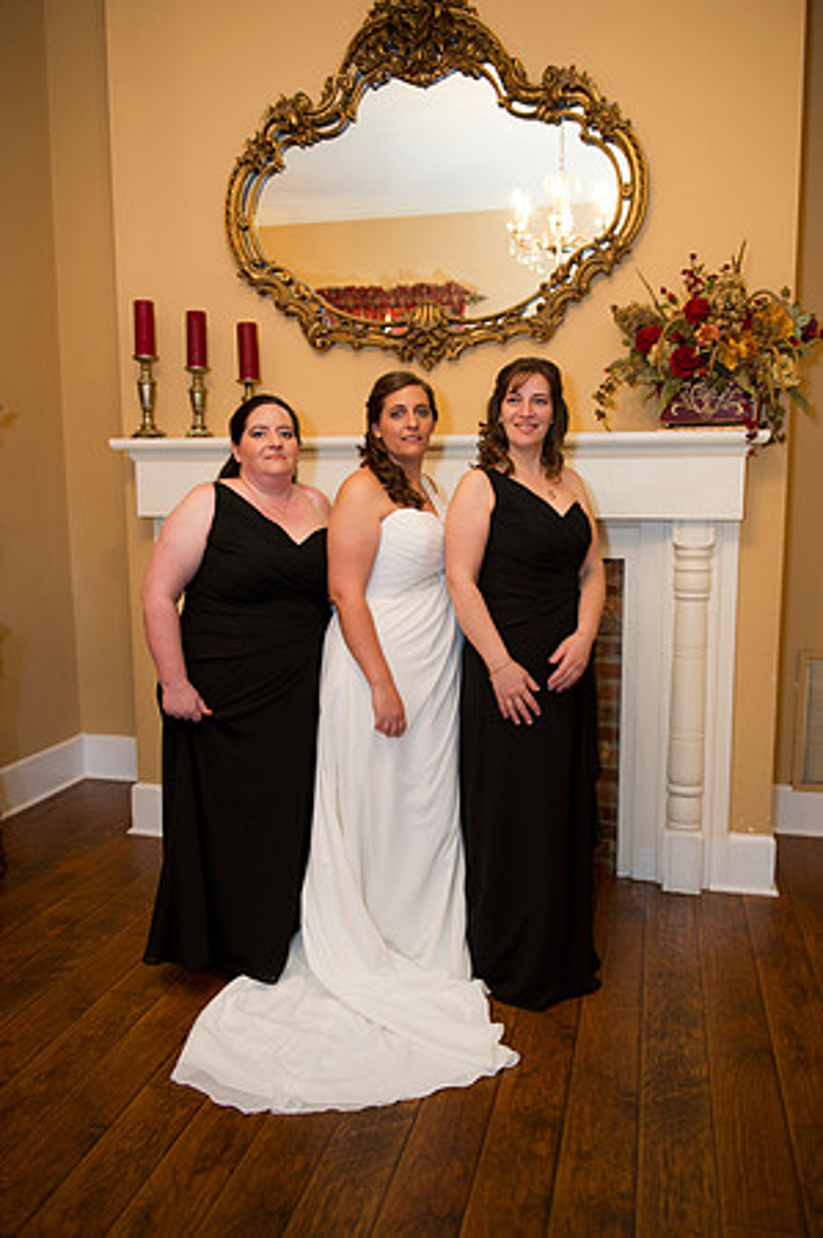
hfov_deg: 44.9
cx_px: 412
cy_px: 619
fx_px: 997
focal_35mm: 29
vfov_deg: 63.7
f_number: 3.2
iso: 800
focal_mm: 29
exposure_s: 1/50
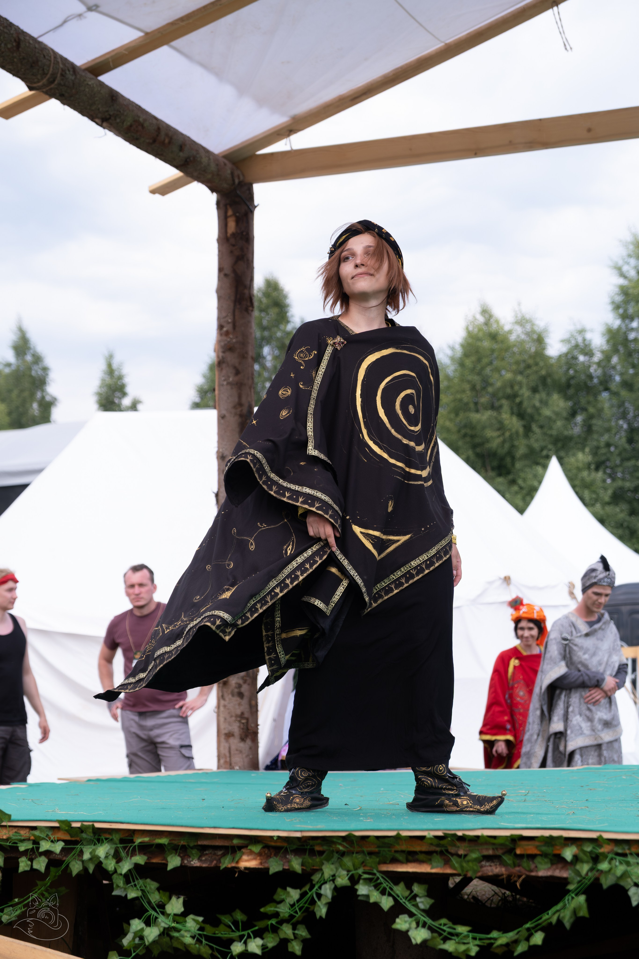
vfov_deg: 24.5
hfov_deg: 16.5
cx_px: 320
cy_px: 480
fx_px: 2210
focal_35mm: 83
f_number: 4
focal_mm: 55
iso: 200
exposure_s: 1/800
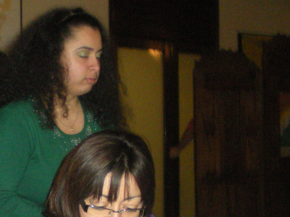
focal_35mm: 103
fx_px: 863
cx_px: 33
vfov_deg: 14.3
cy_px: 156
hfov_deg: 18.8
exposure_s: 1/60
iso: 357
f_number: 3.1
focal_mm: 6.3
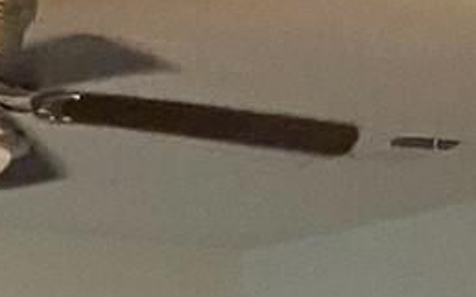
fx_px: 2840
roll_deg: -1.3
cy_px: 1105
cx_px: 417
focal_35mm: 219
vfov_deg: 5.4
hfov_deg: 9.5
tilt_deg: -8.4
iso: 640
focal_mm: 4.25
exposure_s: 1/30
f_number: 1.8
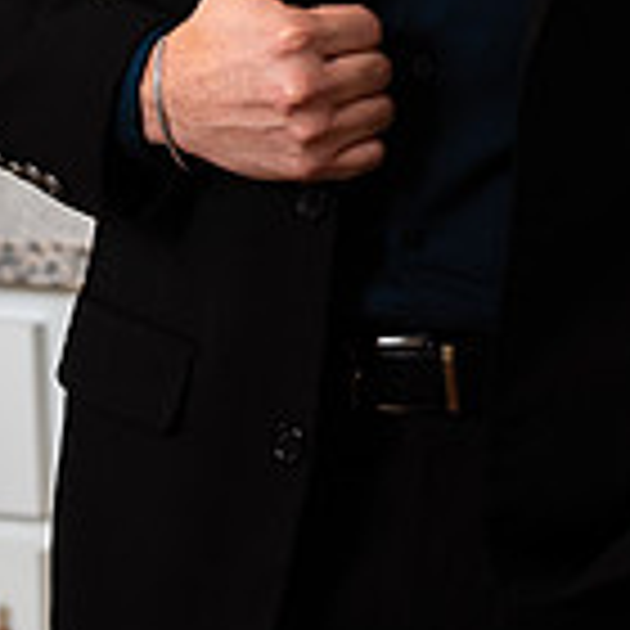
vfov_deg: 7.4
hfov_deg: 7.5
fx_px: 4798
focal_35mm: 233
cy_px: -270
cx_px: 472
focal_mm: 85
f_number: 3.2
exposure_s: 1/160
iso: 50
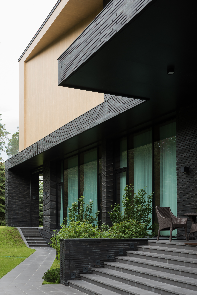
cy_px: 148
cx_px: 98
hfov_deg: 29.9
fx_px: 369
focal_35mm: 45
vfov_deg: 43.6
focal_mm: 45
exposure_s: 1/60
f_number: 8
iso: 200
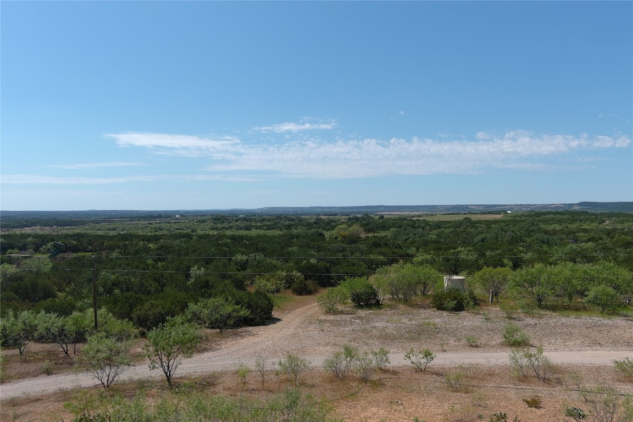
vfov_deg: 45.0
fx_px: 510
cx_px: 316
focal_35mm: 29
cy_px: 211
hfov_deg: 63.7
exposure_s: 1/2000
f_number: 2.8
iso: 100
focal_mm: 10.57
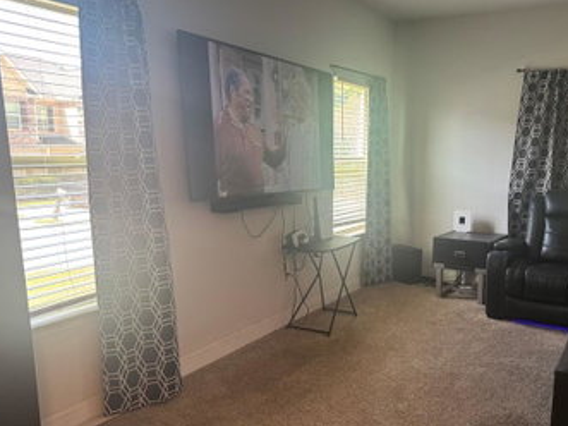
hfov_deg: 57.9
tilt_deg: -10.9
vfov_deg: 45.3
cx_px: 339
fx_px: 508
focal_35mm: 31
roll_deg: -0.8
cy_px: 247
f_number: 1.78
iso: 125
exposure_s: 1/60
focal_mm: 6.76
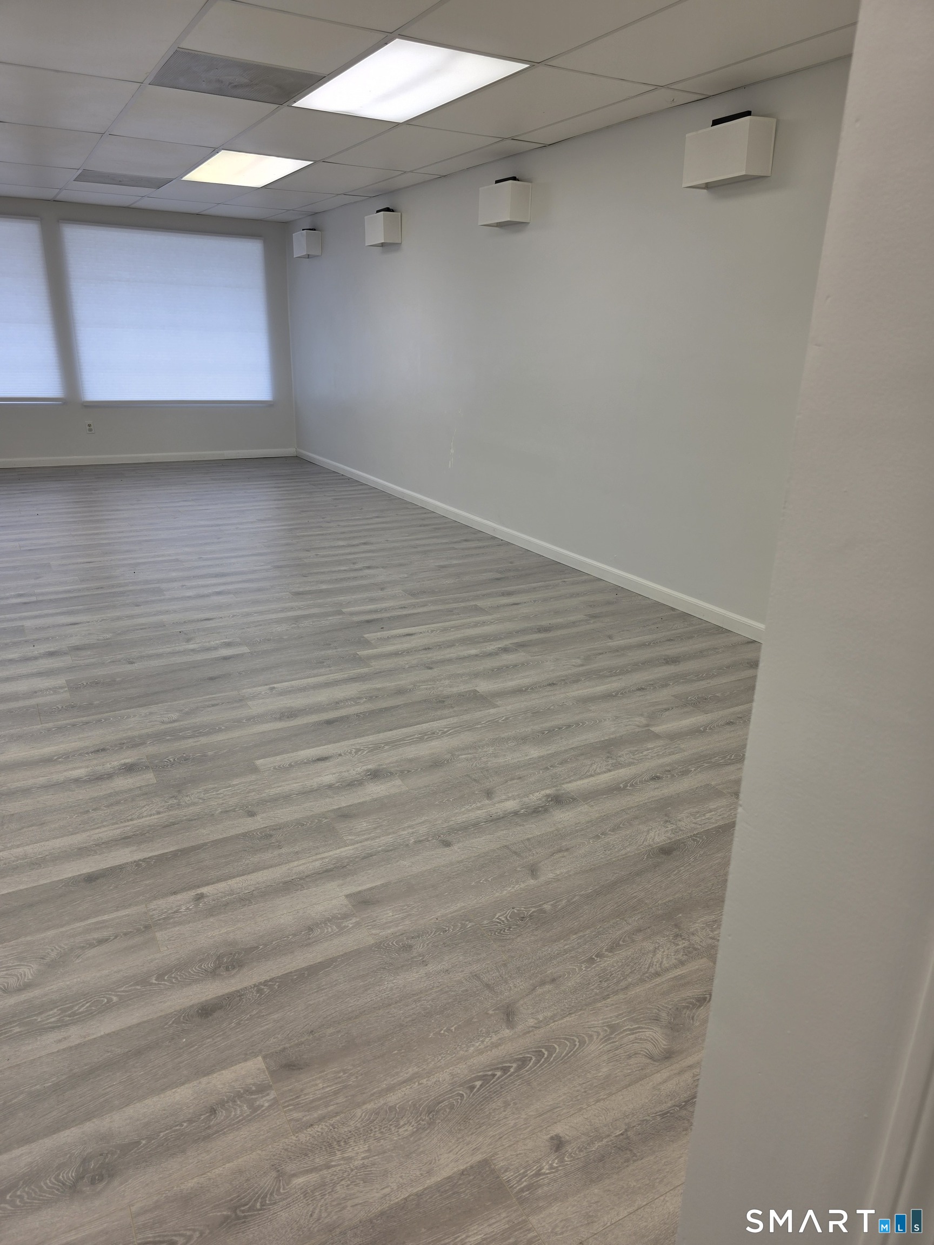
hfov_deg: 58.9
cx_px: 467
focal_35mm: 23
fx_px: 827
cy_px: 622
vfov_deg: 73.9
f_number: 1.7
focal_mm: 6.3
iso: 32
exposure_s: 1/120
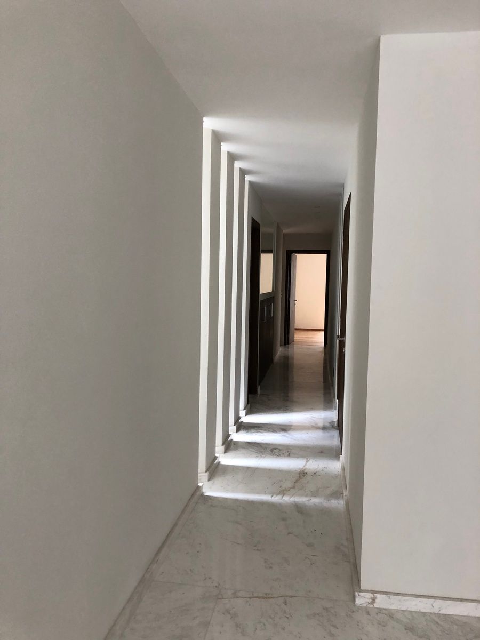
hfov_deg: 49.7
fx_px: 518
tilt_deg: -4.7
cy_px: 320
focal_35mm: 28
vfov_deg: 63.4
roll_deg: -1.8
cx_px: 240
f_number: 1.8
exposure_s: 1/30
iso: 40
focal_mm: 4
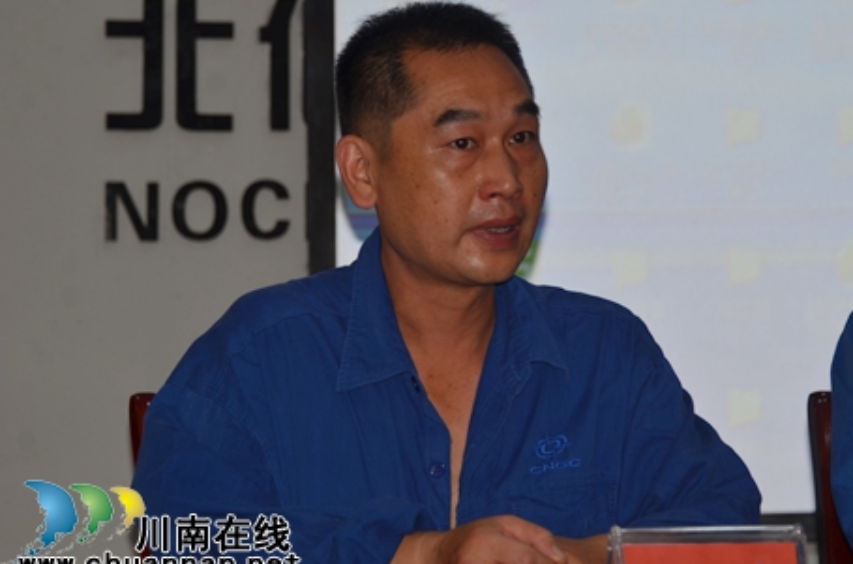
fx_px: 4751
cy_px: 303
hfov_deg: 10.3
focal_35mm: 201
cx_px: 431
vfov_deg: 6.8
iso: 100
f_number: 5.6
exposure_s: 1/60
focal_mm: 122
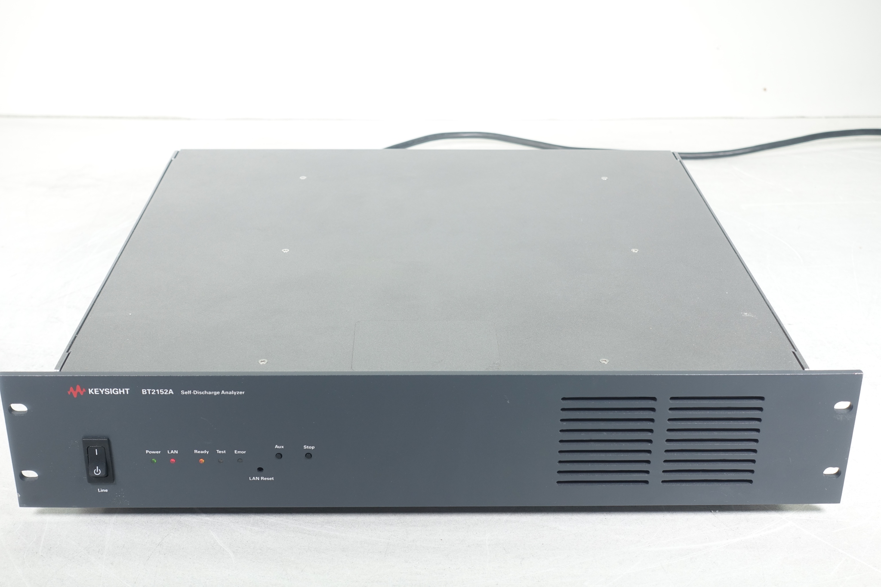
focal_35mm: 50
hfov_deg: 39.6
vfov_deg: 27.0
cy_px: 294
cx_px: 440
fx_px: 1223
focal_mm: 18.51
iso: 125
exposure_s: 1/80
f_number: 4
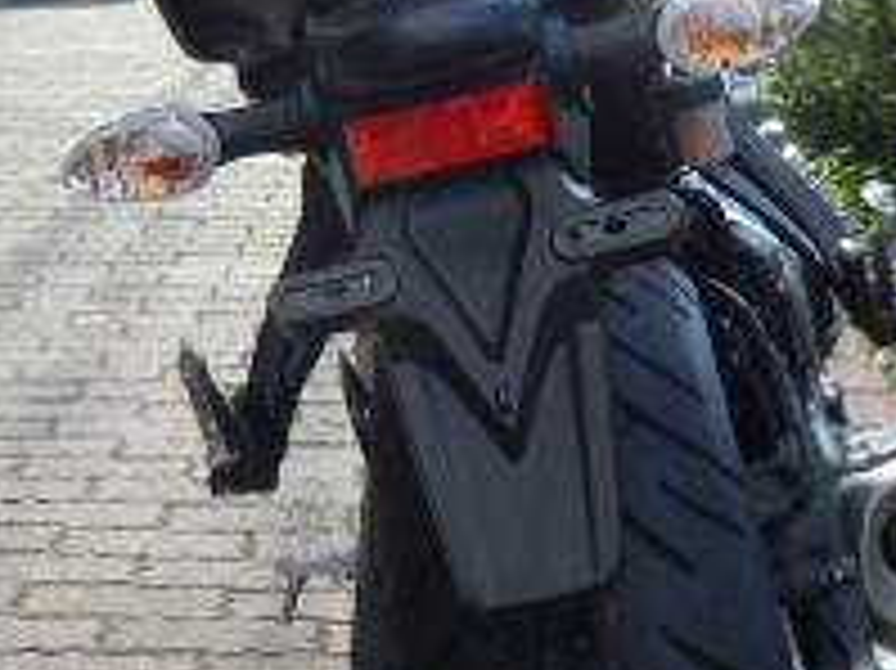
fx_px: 2328
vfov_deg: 16.3
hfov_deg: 21.8
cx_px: 450
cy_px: 157
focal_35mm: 90
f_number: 3.7
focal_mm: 5
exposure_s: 1/200
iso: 100
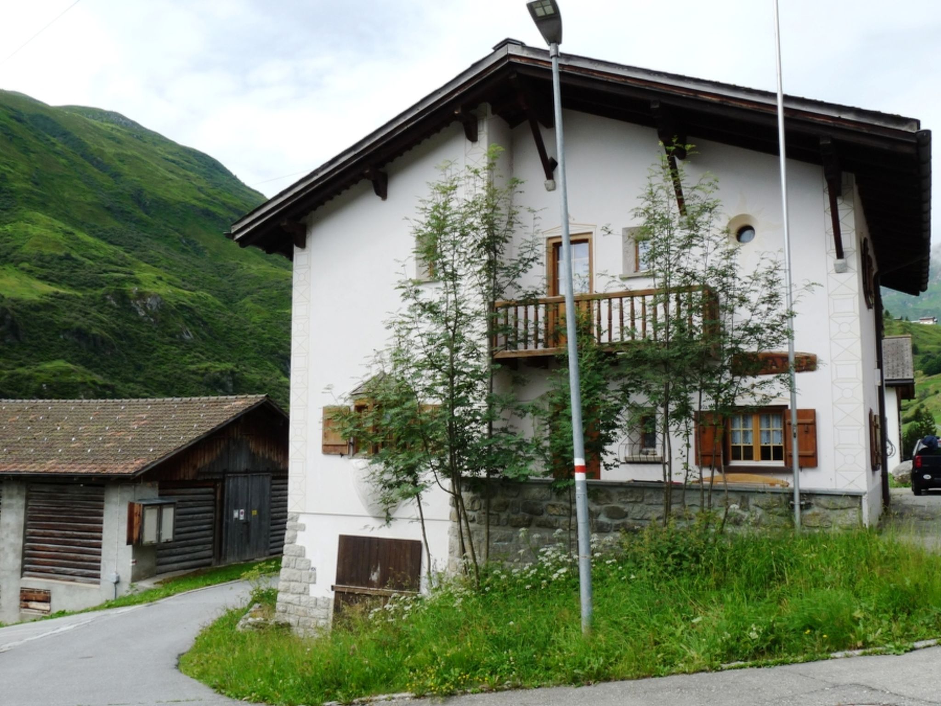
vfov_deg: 44.2
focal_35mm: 32
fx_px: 870
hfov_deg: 56.8
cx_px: 470
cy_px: 353
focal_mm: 5.8
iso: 100
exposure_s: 1/250
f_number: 5.6
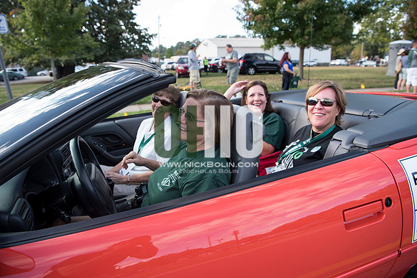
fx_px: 278
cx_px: 208
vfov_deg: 53.2
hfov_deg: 73.7
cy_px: 139
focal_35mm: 24
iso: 250
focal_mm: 24
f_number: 4.5
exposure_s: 1/320
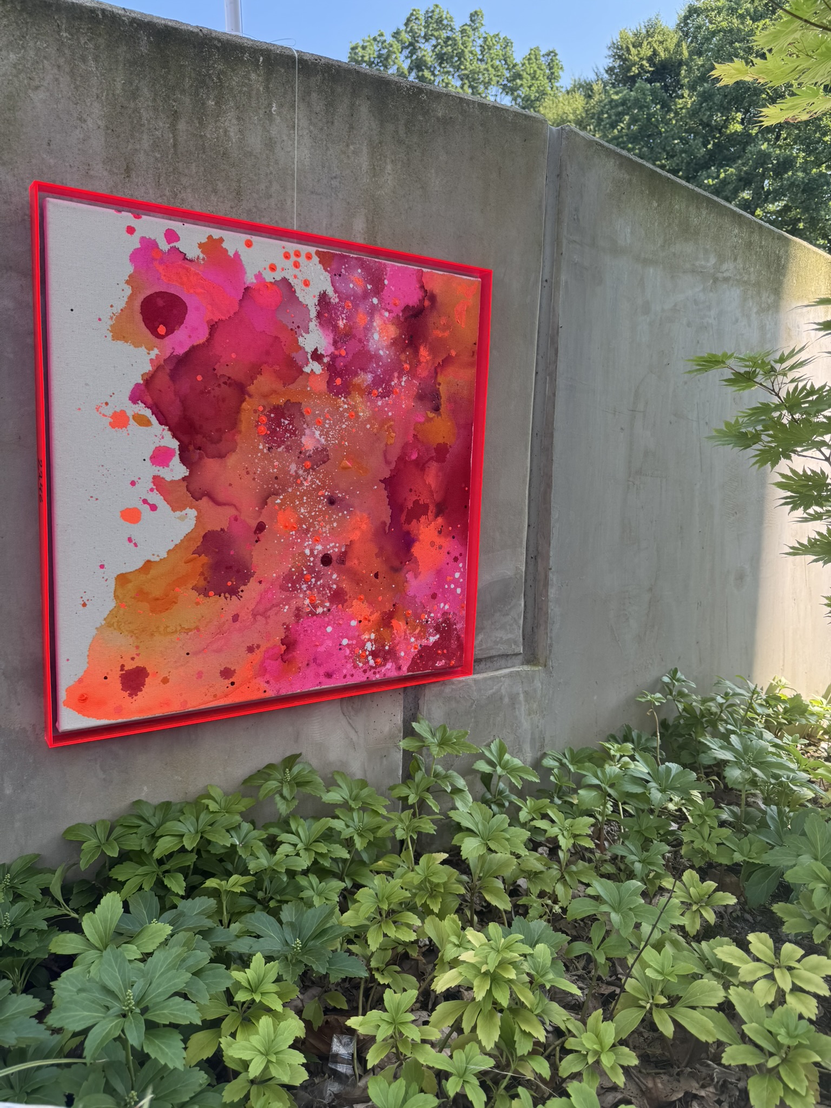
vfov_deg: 71.6
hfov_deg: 56.8
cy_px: 554
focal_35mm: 24
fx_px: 768
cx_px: 416
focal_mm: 6.76
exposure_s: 1/347
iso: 80
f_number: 1.78
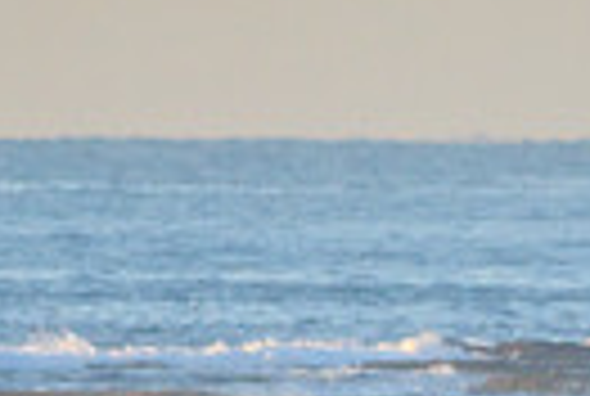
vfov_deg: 0.4
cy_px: 619
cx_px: 423
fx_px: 56161
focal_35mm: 3419
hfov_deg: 0.6
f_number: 5.6
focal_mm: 500
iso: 720
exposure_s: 1/1250
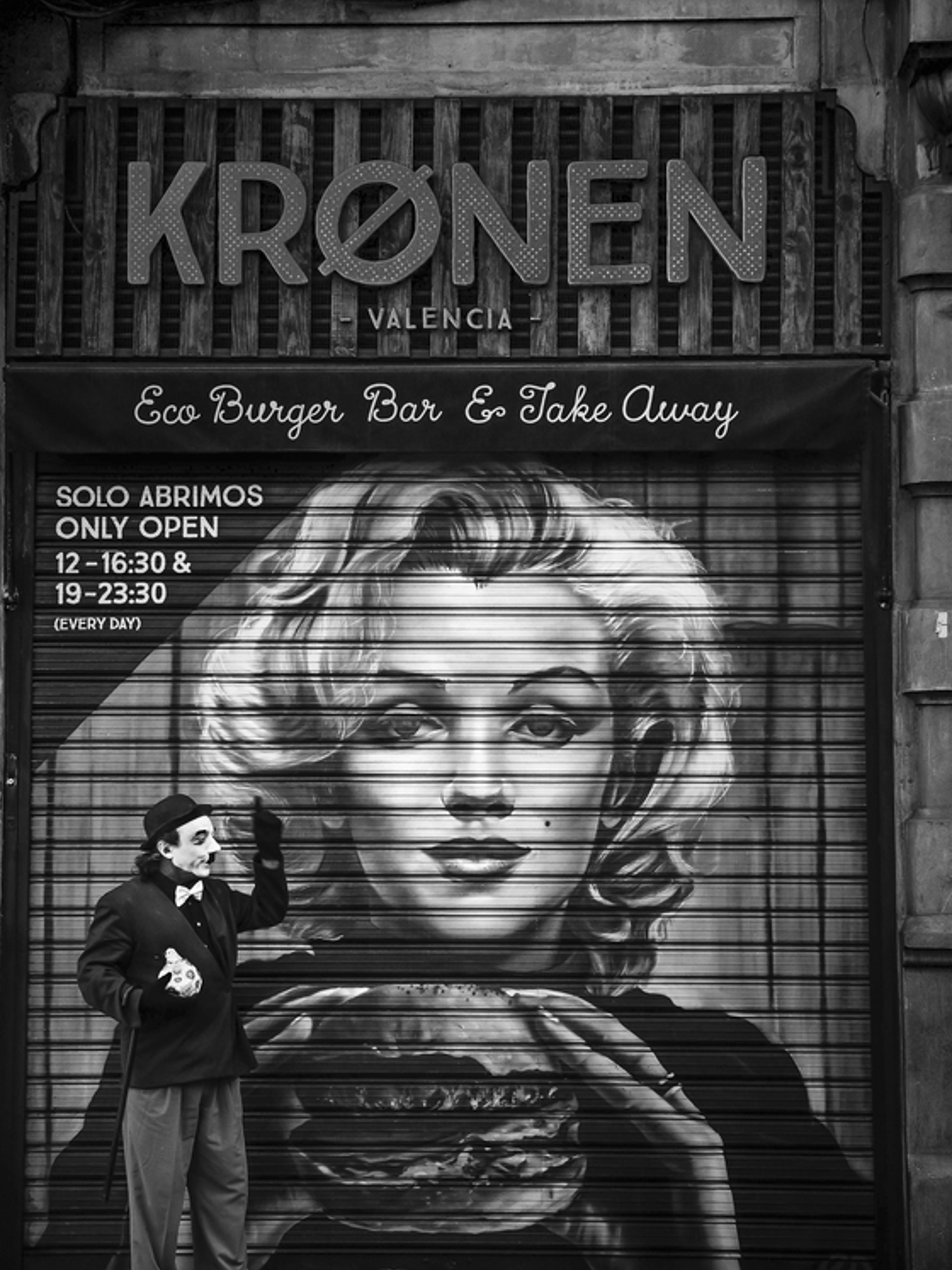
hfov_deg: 18.7
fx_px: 2898
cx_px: 436
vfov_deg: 24.7
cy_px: 677
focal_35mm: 79
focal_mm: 40
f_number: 5.6
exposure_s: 1/100
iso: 200
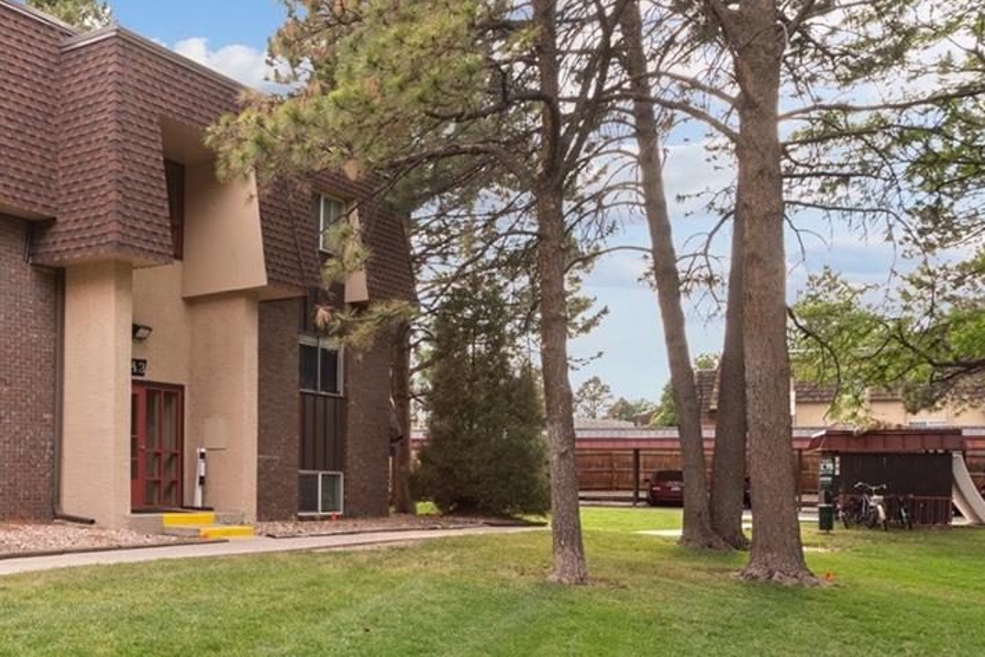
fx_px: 985
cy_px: 309
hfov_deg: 47.4
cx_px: 87
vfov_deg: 36.9
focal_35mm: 36
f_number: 9
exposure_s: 1/20
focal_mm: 16
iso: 320
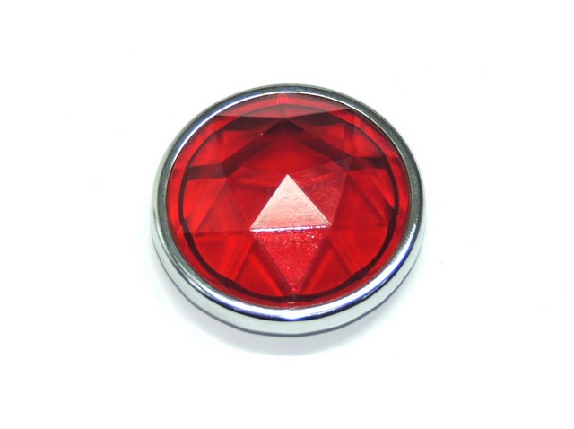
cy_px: 214
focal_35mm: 145
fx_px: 2401
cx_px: 287
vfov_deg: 10.2
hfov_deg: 13.6
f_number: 4.4
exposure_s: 1/80
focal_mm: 25.8
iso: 110
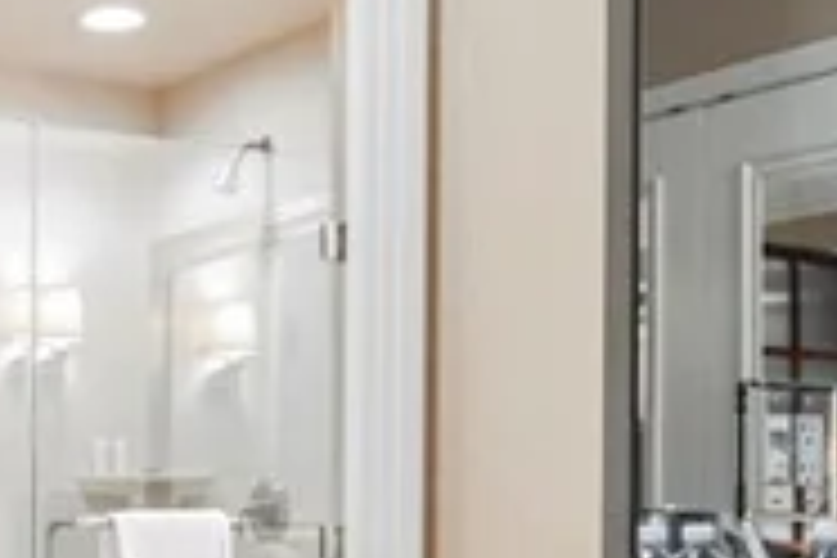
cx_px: -94
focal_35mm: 77
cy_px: 578
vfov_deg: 17.3
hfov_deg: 24.5
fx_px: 1790
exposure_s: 1/30
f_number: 5.6
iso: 2000
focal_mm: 14
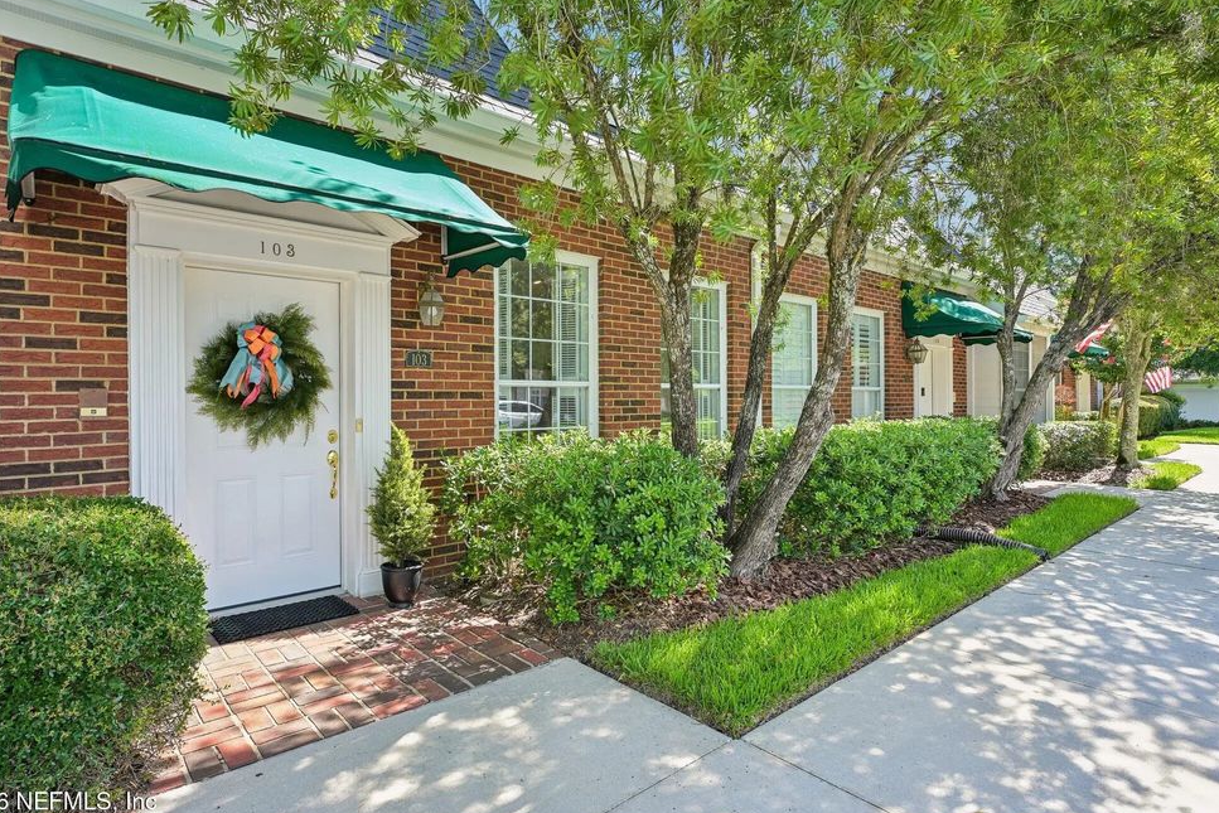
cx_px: 580
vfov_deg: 65.9
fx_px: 627
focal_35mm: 19
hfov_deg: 88.3
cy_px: 410
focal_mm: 17.5
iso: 100
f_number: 8
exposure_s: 1/30
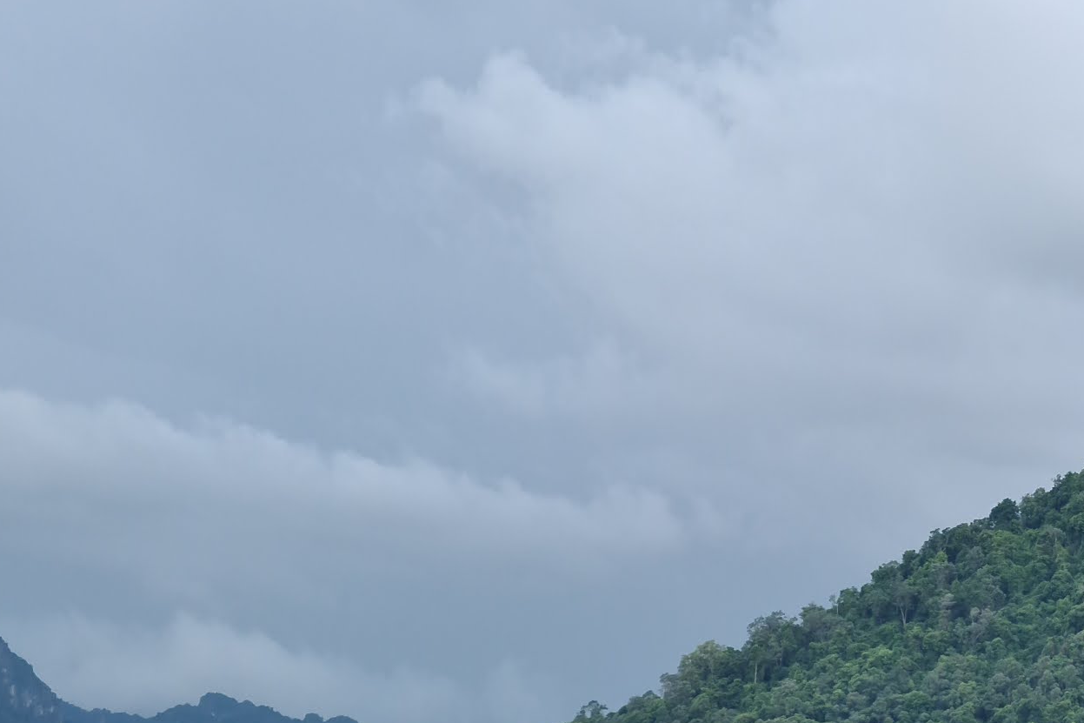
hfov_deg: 19.1
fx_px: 3131
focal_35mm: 104
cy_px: 864
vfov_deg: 12.8
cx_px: 1106
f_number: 2
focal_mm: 5.9
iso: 25
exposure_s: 1/399
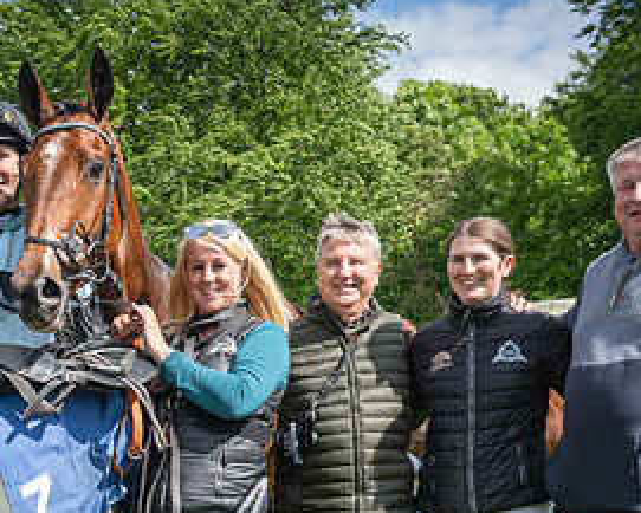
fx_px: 1442
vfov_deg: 19.6
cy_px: 513
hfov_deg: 24.2
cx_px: 35
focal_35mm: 76
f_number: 5
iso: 200
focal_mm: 27
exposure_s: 1/500
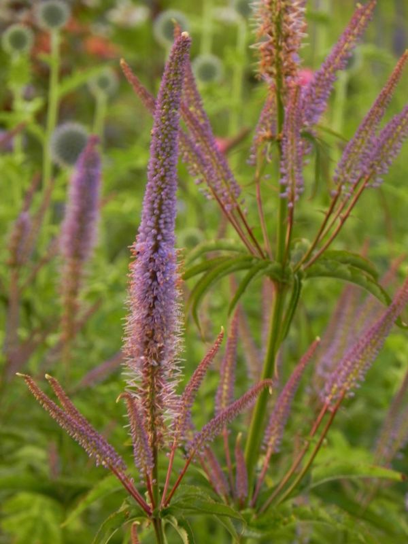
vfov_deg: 6.8
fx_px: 4573
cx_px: 204
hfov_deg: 5.1
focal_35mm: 291
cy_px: 272
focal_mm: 51.8
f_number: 5.6
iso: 160
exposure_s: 1/15
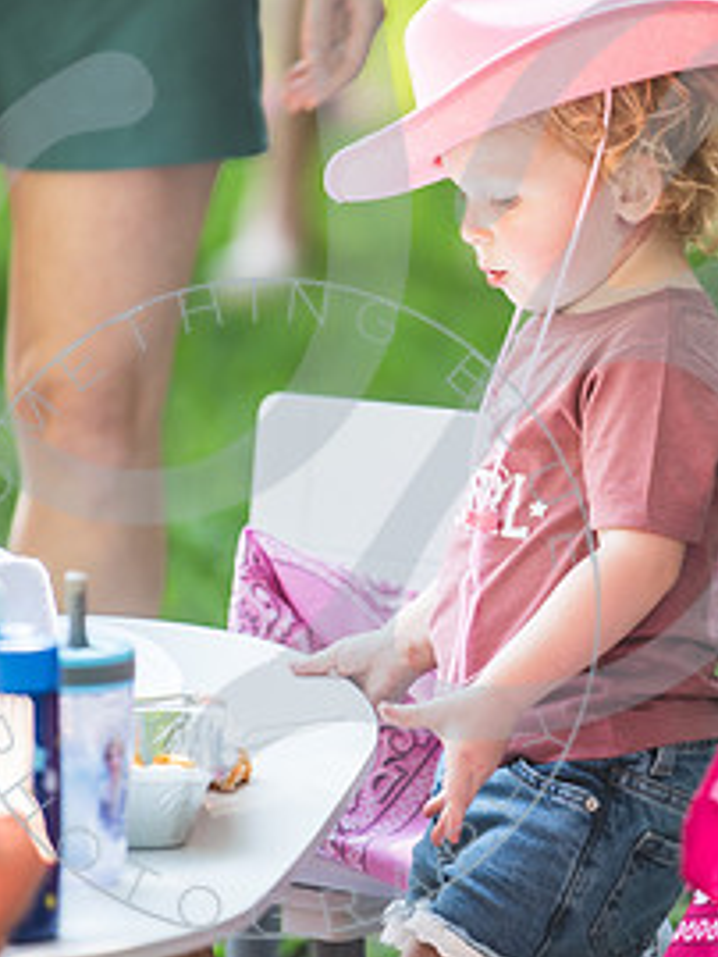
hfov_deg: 4.6
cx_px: 430
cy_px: 338
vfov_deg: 6.1
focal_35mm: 322
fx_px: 8898
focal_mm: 200
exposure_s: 1/250
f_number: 2.8
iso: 200
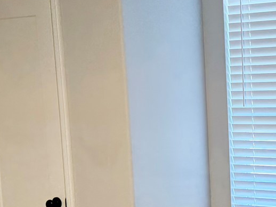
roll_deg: +1.7
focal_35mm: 89
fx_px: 709
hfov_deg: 21.4
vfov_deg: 16.4
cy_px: 171
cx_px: 260
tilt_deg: -6.8
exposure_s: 1/120
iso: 200
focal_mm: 6.76
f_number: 1.78
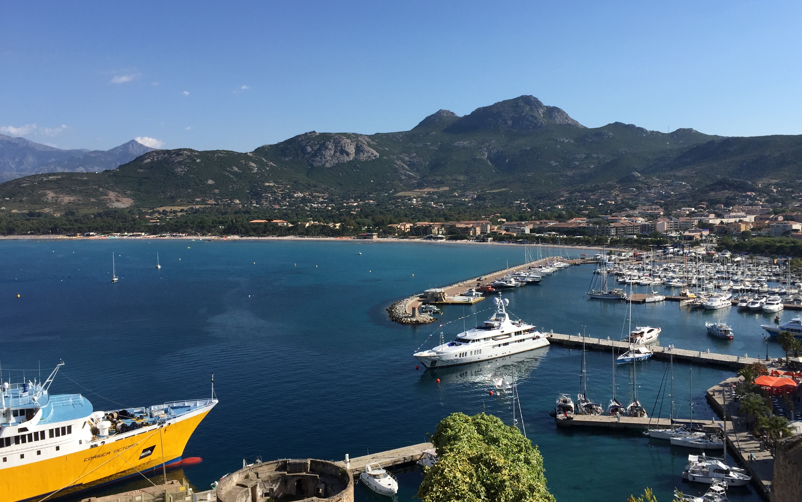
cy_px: 228
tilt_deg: -2.1
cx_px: 413
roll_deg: +0.0
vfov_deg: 39.4
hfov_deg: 59.6
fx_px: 699
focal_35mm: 32
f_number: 2.2
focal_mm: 4.15
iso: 32
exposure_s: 1/1883
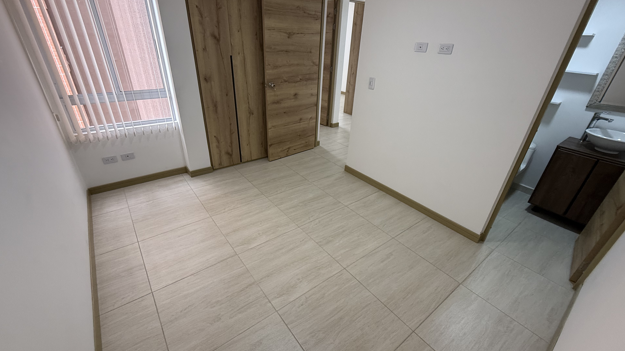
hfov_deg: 99.4
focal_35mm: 16
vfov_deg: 67.1
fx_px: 265
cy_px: 177
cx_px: 309
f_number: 2.2
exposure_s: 1/99
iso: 160
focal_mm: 2.22
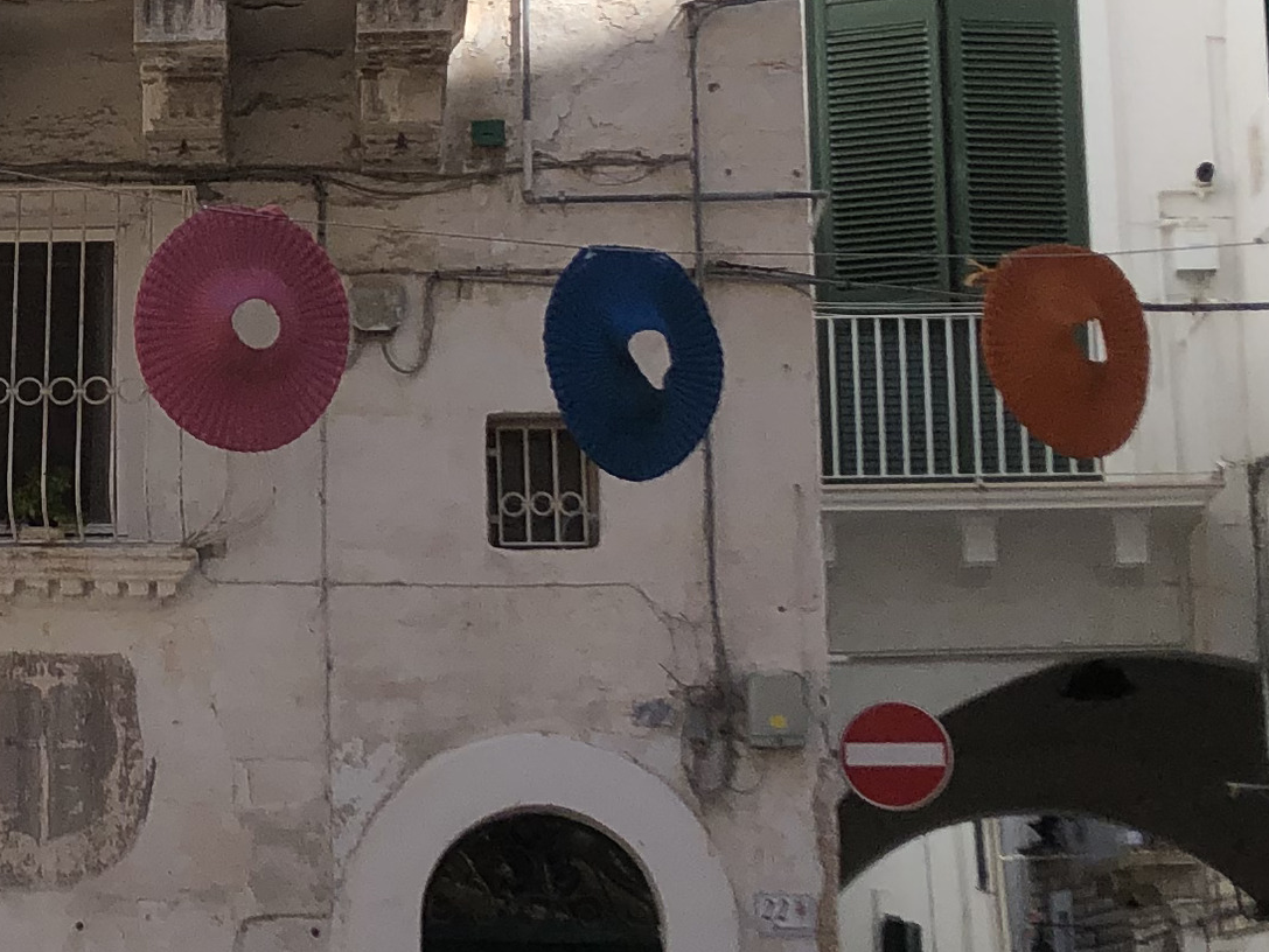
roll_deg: -0.5
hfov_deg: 18.4
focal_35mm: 103
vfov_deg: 14.3
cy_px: 316
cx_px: -125
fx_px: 3777
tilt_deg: +10.0
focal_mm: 4
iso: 20
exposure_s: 1/2433
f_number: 1.8
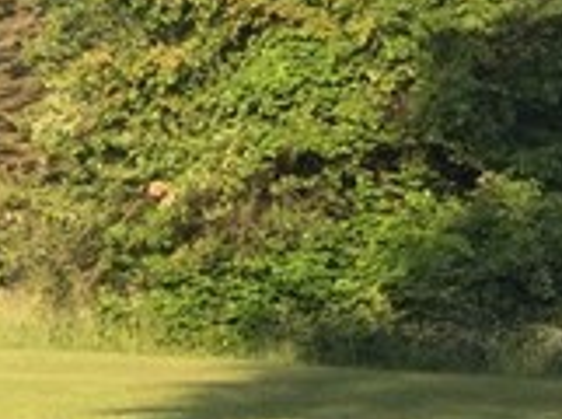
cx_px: -1103
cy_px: 339
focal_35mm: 185
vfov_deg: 8.0
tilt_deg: -3.3
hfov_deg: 8.8
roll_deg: -0.1
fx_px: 2997
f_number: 2.2
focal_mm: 4.15
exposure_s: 1/682
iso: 32
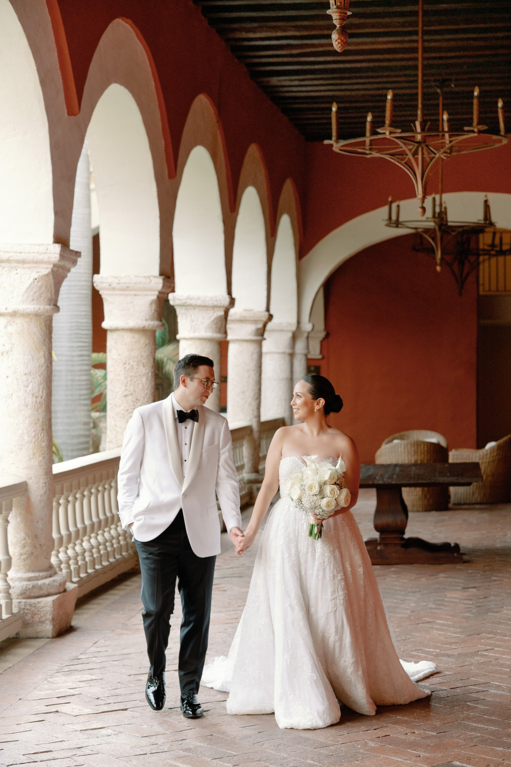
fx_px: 1809
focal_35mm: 85
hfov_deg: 16.1
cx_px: 256
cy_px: 384
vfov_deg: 23.9
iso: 640
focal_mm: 85
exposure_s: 1/200
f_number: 5
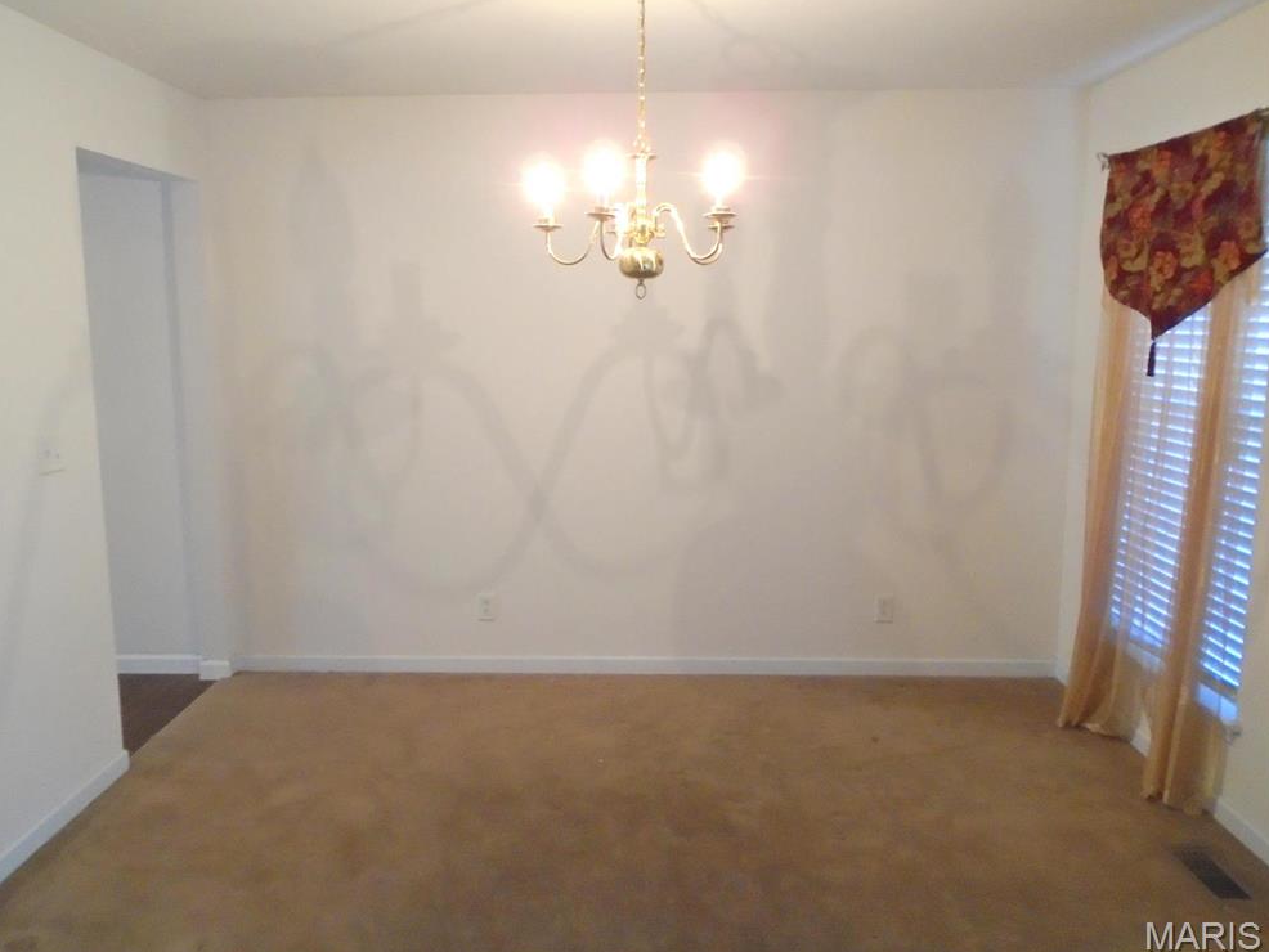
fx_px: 990
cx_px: 615
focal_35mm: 27
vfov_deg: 51.4
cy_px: 470
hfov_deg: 65.3
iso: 320
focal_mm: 4.6
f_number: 3.2
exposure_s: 1/30
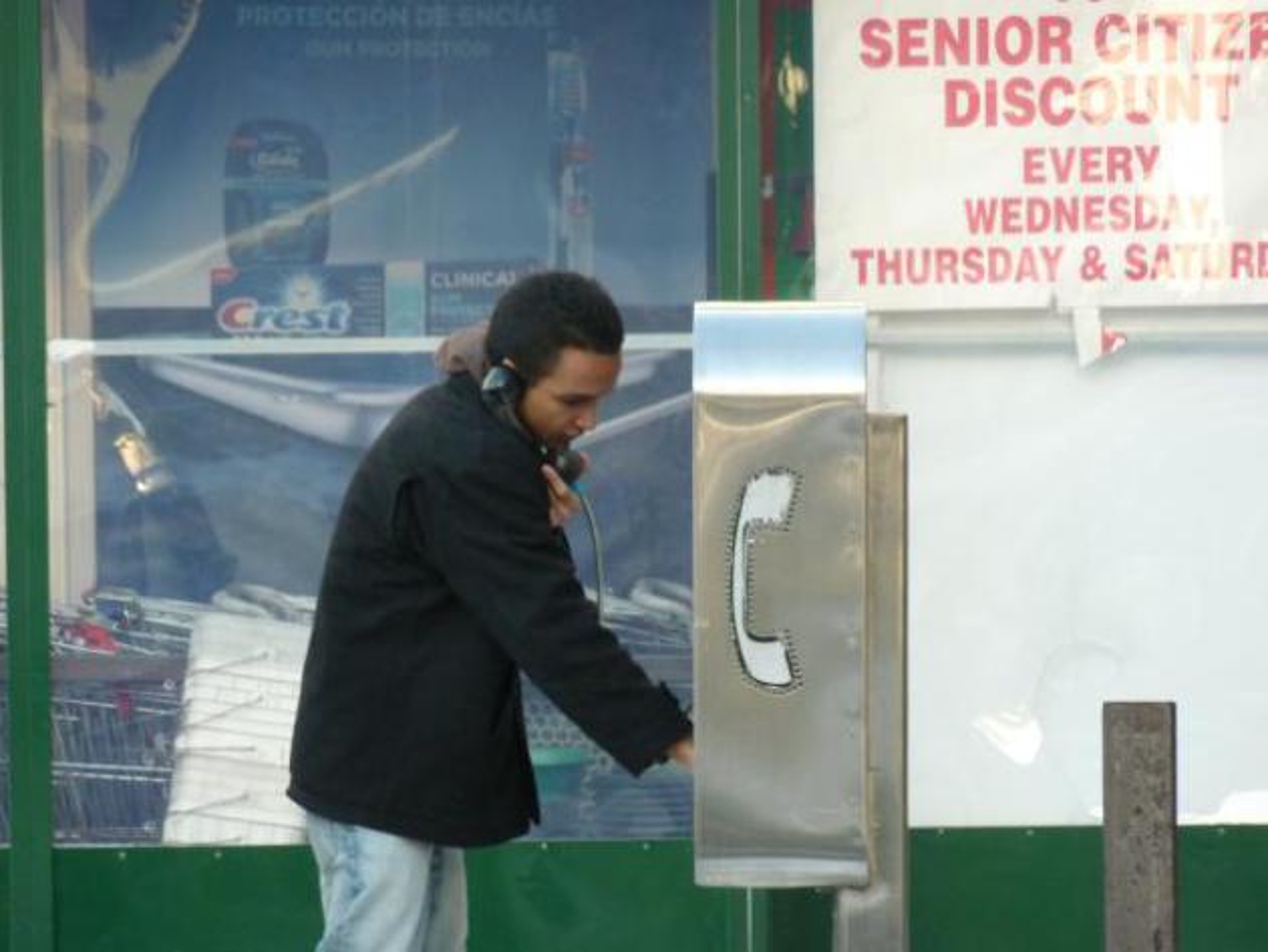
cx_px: 634
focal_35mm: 300
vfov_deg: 5.0
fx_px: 10993
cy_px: 476
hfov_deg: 6.6
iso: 320
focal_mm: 49.2
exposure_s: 1/125
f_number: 4.9
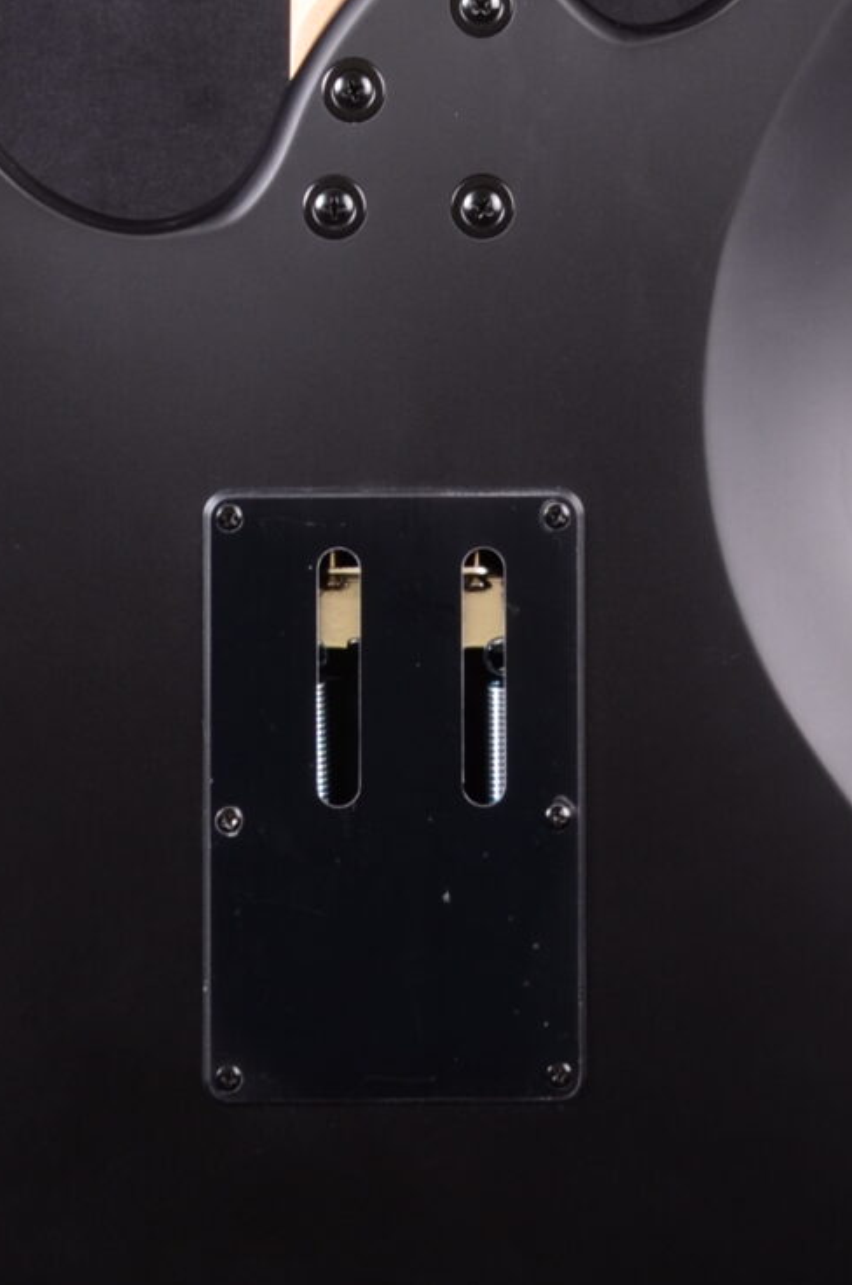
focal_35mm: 146
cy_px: -534
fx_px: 5202
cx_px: 396
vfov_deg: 13.4
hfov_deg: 9.4
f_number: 10
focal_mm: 28
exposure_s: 1/200
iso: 200
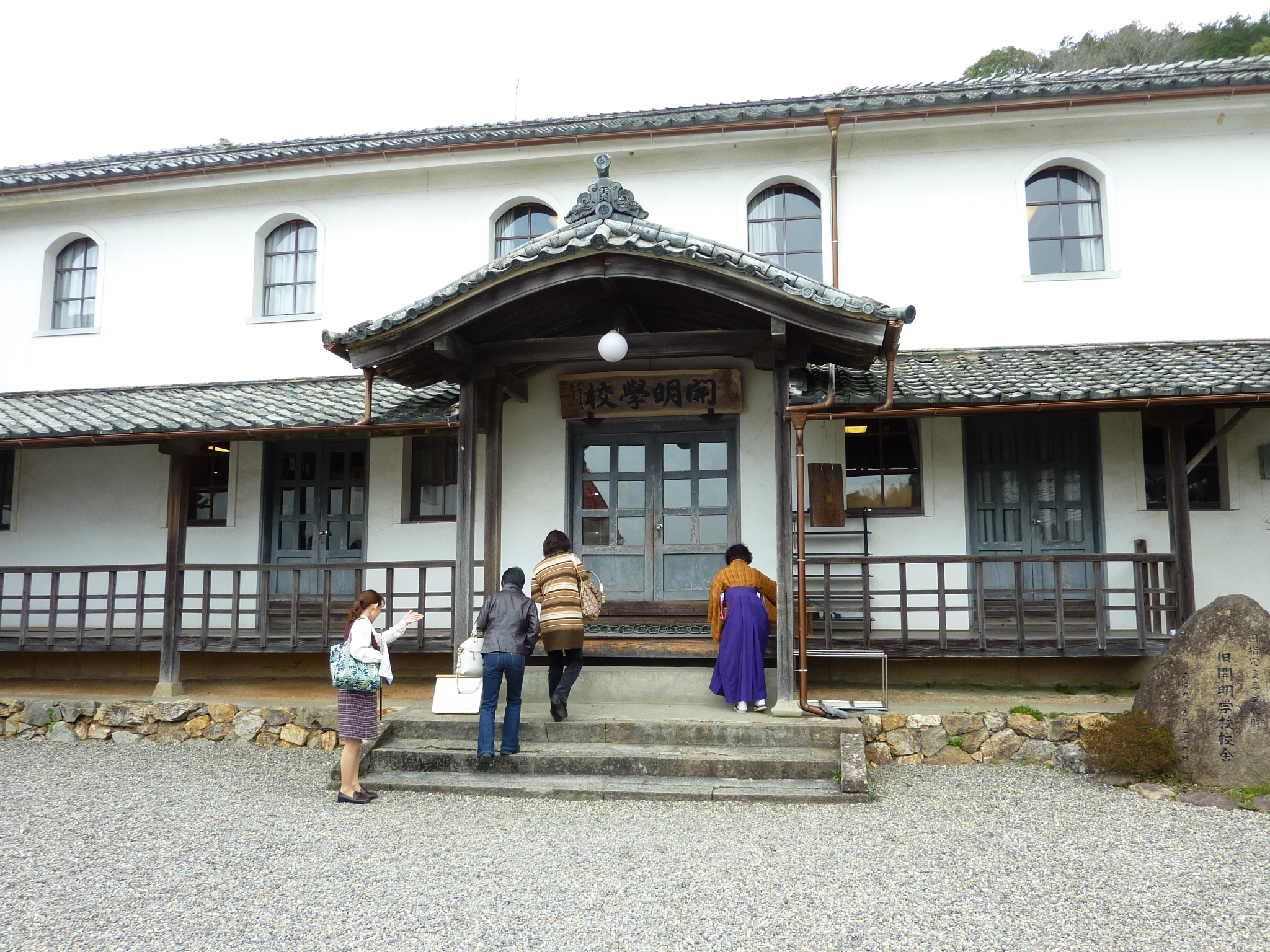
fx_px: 917
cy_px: 476
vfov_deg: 54.9
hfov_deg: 69.4
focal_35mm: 25
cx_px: 635
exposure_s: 1/125
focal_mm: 4.1
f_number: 3.5
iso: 80
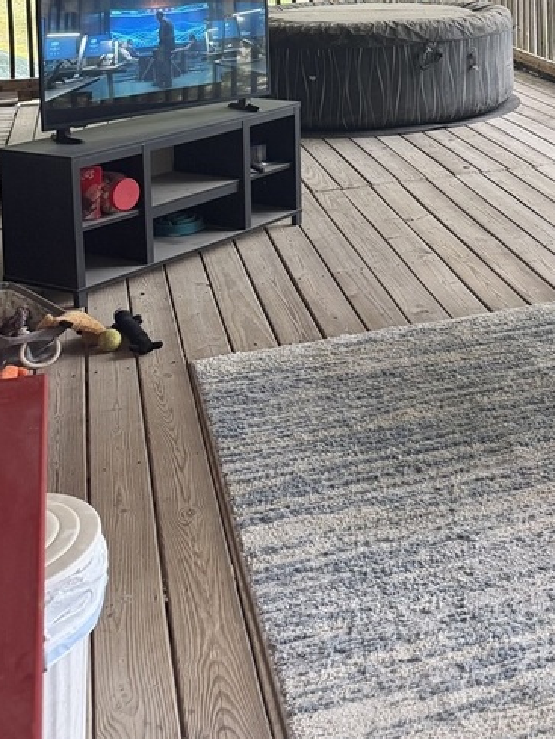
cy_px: -42
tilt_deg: -4.2
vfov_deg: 32.5
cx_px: 543
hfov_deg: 26.2
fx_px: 1133
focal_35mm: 53
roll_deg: +0.2
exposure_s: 1/60
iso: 250
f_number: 1.78
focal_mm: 6.76
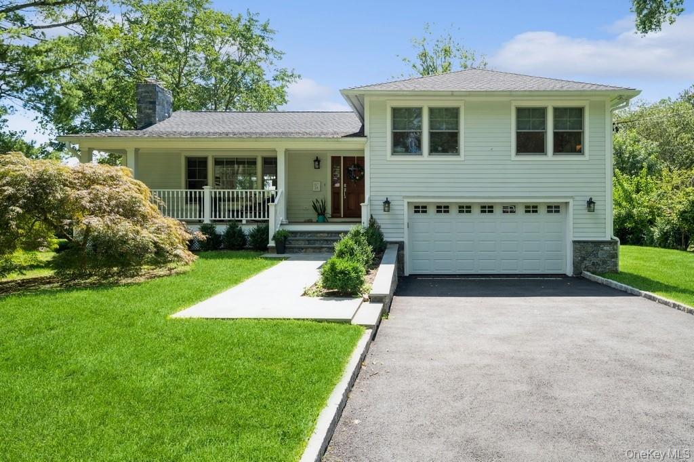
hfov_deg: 73.8
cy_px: 231
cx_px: 347
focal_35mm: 24
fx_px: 462
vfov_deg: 53.1
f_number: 11
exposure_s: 1/60
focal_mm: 24
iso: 200
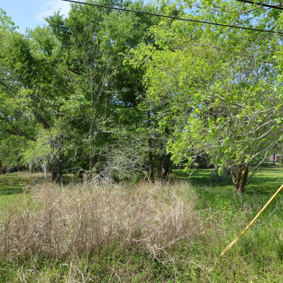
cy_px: 140
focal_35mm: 26
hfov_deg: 61.3
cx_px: 162
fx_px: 237
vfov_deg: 61.6
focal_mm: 13
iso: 100
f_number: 7.1
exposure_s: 1/200
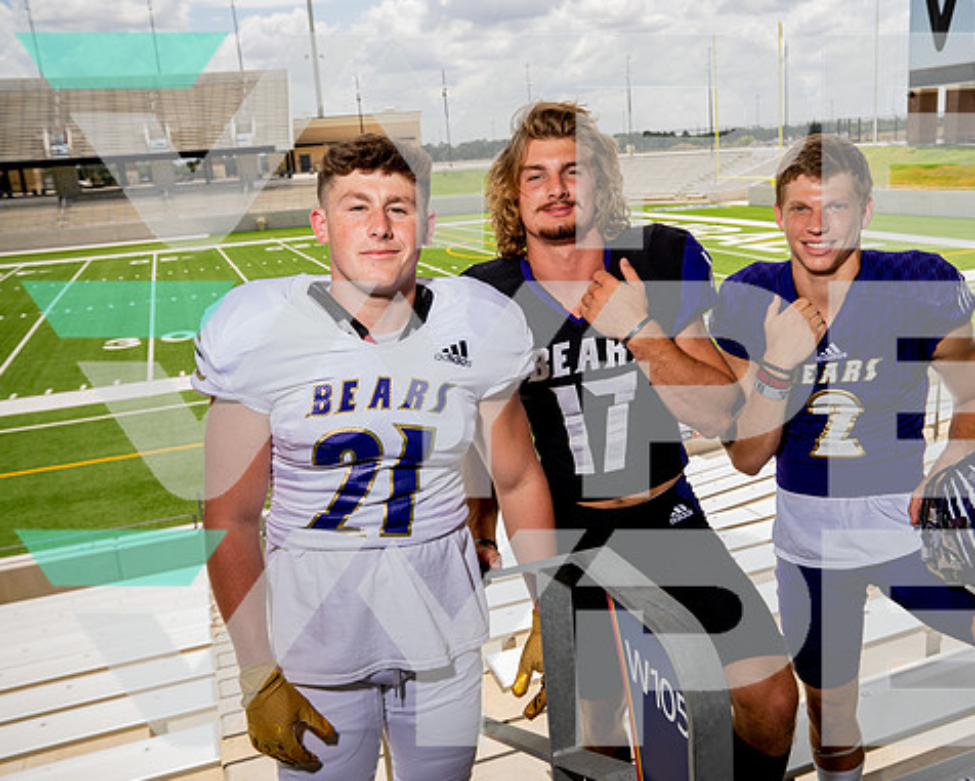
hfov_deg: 55.5
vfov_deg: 45.8
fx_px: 924
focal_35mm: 32
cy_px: 390
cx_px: 543
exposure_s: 1/250
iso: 100
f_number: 6.3
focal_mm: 28
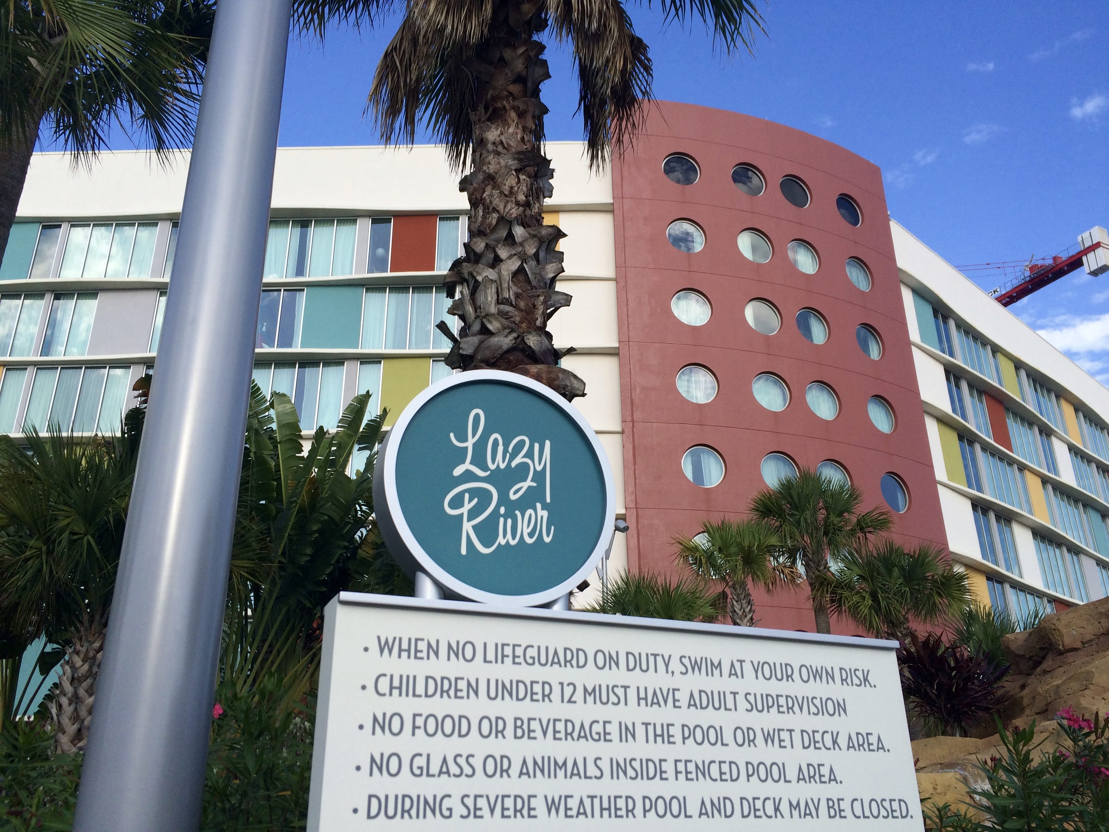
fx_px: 929
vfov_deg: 48.2
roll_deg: +0.6
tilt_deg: +25.1
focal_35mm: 29
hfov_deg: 61.7
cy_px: 416
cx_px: 554
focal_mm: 4.15
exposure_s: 1/1140
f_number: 2.2
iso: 32
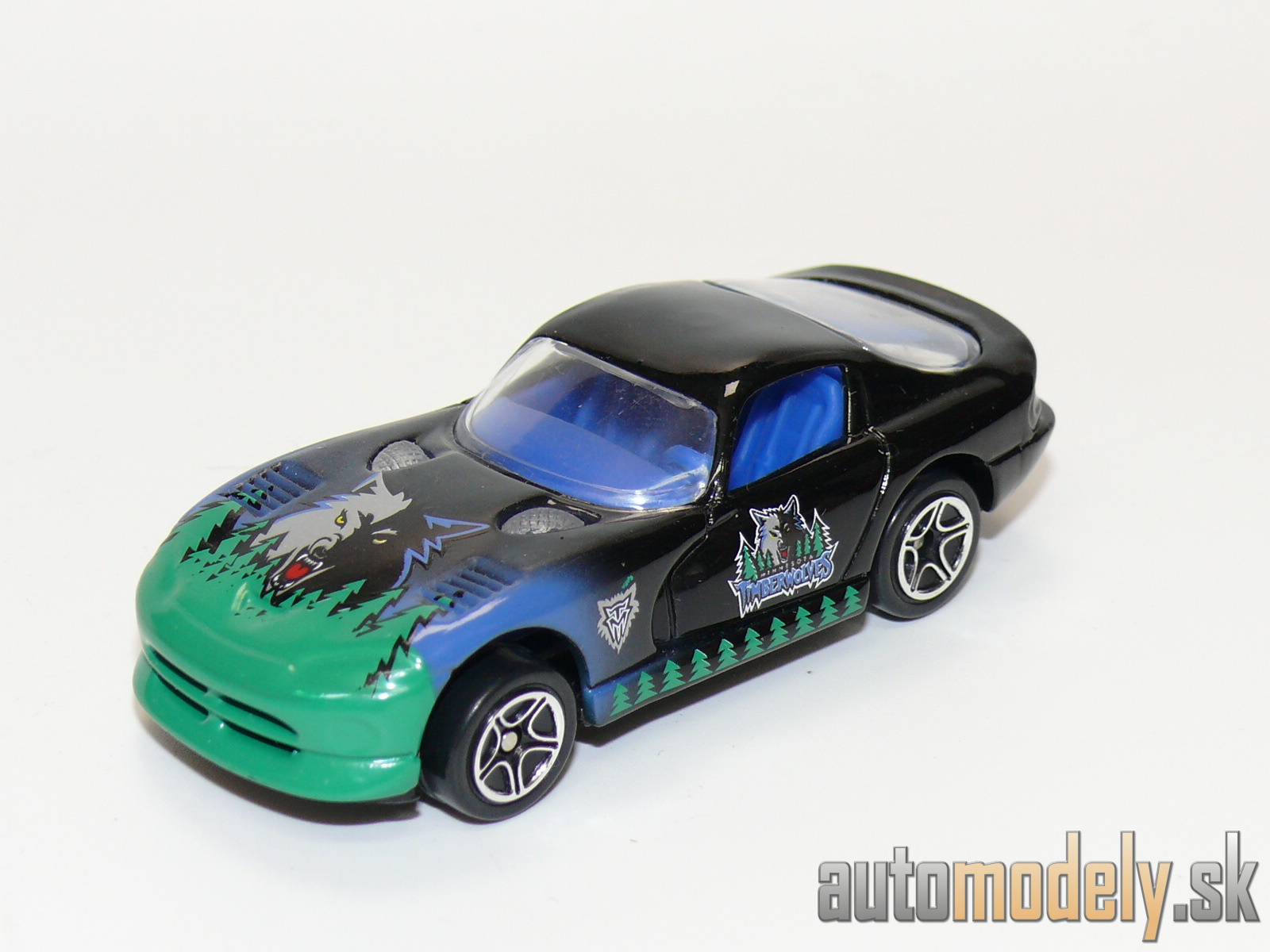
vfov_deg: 14.5
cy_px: 476
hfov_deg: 19.3
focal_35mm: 102
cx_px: 635
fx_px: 3742
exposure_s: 1/30
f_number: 4
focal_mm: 13.3
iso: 100
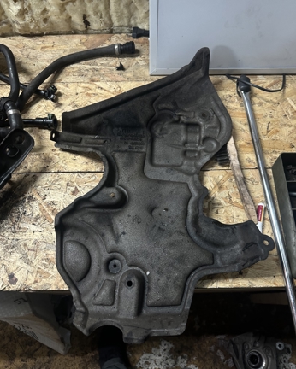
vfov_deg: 66.0
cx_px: 150
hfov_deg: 55.0
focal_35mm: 26
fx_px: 285
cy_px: 186
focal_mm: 6.86
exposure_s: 1/50
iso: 160
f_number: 1.78
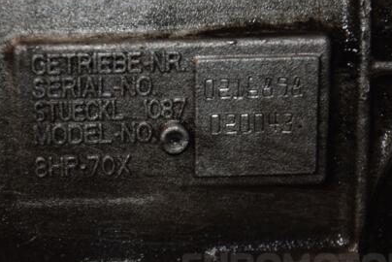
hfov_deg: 8.8
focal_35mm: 234
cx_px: 164
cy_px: 139
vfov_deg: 5.9
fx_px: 2547
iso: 800
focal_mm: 105
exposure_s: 1/60
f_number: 5.6
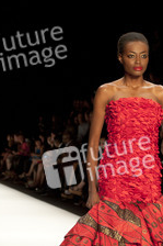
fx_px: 973
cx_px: 130
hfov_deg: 9.6
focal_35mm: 143
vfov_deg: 14.2
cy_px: 217
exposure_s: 1/200
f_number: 7.1
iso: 1600
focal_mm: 80
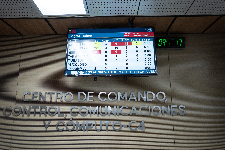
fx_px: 186
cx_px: 112
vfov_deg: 44.1
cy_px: 75
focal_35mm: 30
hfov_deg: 62.4
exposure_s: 1/250
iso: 800
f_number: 2.8
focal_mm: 29.7
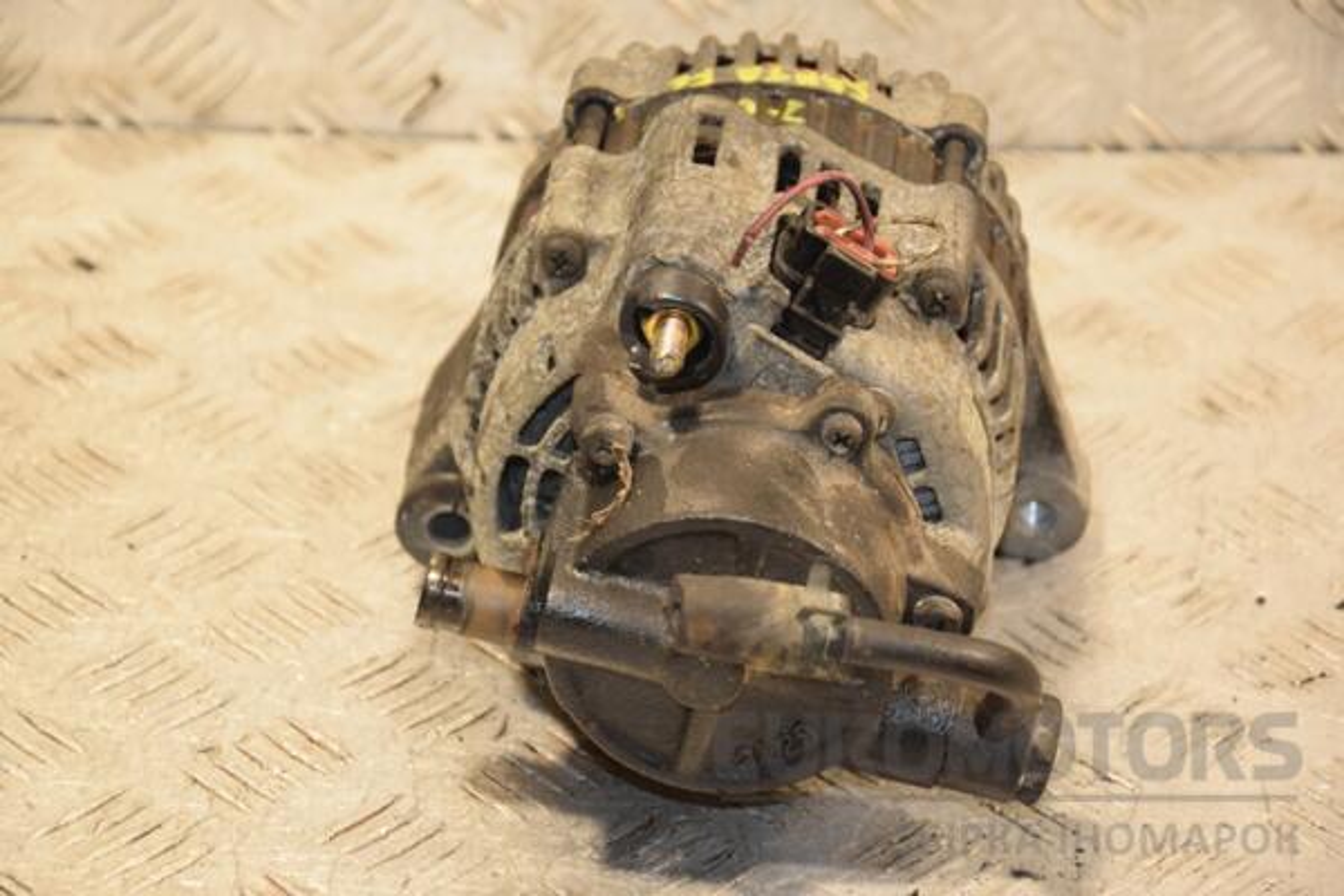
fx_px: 4760
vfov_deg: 10.8
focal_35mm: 128
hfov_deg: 16.1
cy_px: 448
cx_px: 672
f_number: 5.6
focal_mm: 85
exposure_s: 1/80
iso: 800
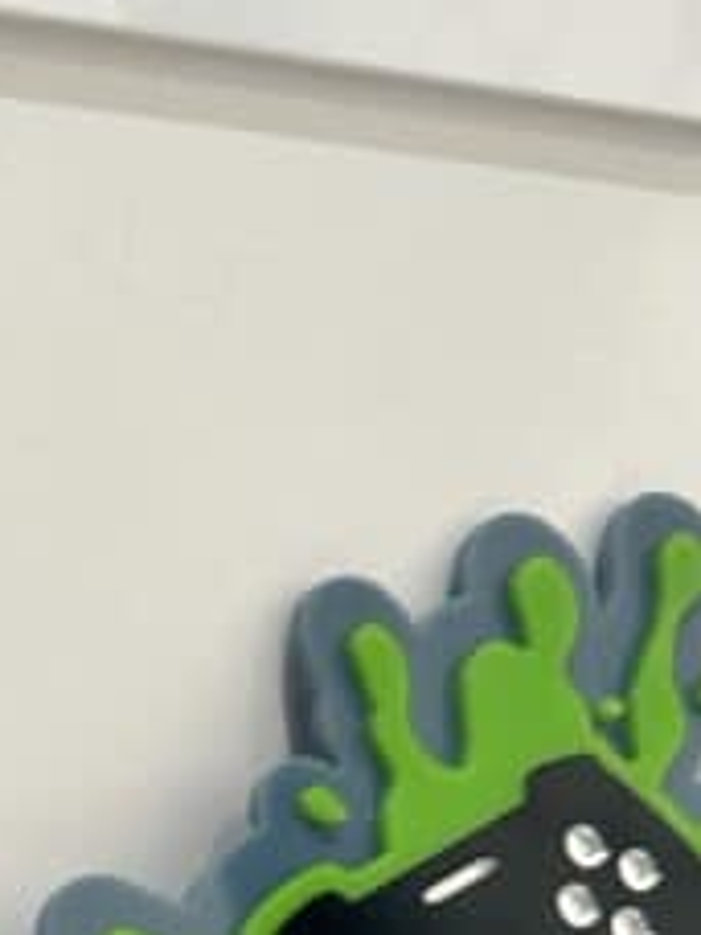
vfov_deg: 16.4
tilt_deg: -8.0
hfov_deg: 12.1
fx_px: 2916
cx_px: -738
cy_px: 1444
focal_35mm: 108
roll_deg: +1.8
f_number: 1.78
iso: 160
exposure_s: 1/100
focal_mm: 6.86
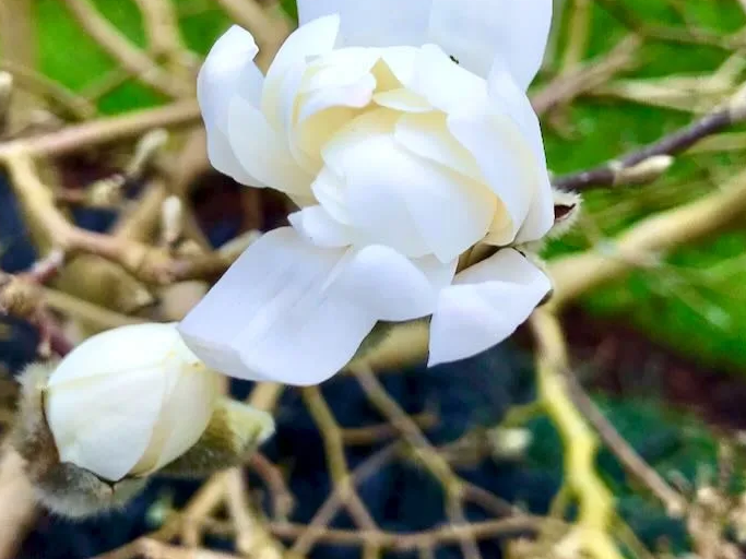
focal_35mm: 42
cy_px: 202
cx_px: 389
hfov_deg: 44.8
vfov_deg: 34.1
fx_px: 905
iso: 20
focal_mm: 3.99
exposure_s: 1/638
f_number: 1.8
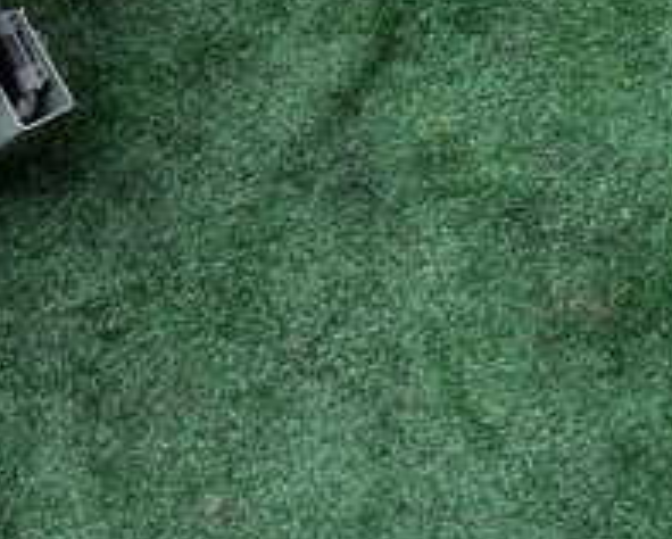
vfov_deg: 16.6
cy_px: -99
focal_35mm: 89
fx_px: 1772
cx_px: -273
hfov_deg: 19.3
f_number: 3.2
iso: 100
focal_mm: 5.4
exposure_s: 1/250
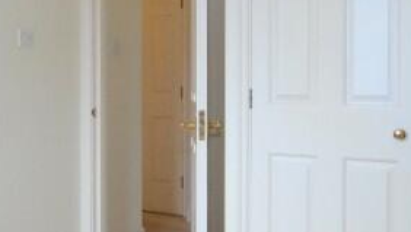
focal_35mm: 57
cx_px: 149
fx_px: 622
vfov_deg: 21.1
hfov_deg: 36.3
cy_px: 87
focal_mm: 10
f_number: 4
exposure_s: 1/60
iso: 1400
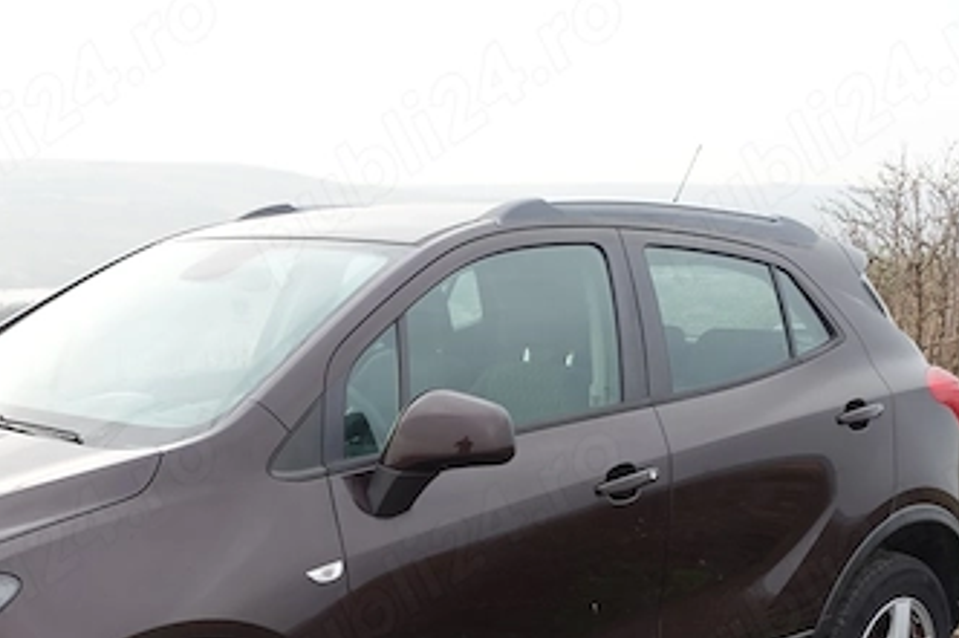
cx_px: 231
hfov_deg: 34.8
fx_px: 1491
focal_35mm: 56
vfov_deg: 23.7
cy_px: 528
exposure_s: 1/80
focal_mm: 11.92
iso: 125
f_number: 3.5
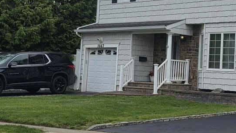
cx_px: 174
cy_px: 23
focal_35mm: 87
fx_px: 544
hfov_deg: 24.2
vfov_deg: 13.8
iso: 40
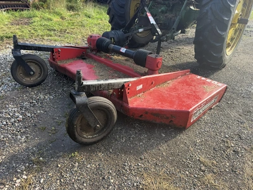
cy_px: 95
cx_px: 126
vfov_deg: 56.8
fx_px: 175
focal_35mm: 24
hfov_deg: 71.6
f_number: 1.78
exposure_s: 1/575
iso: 80
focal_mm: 6.76
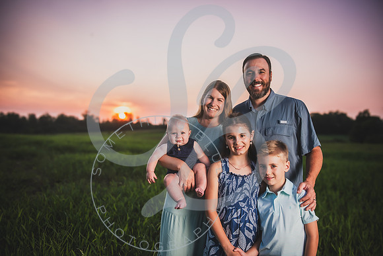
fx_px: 330
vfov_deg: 42.3
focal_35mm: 31
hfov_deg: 60.3
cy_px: 128
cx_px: 192
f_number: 2.8
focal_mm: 31
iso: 200
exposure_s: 1/1000
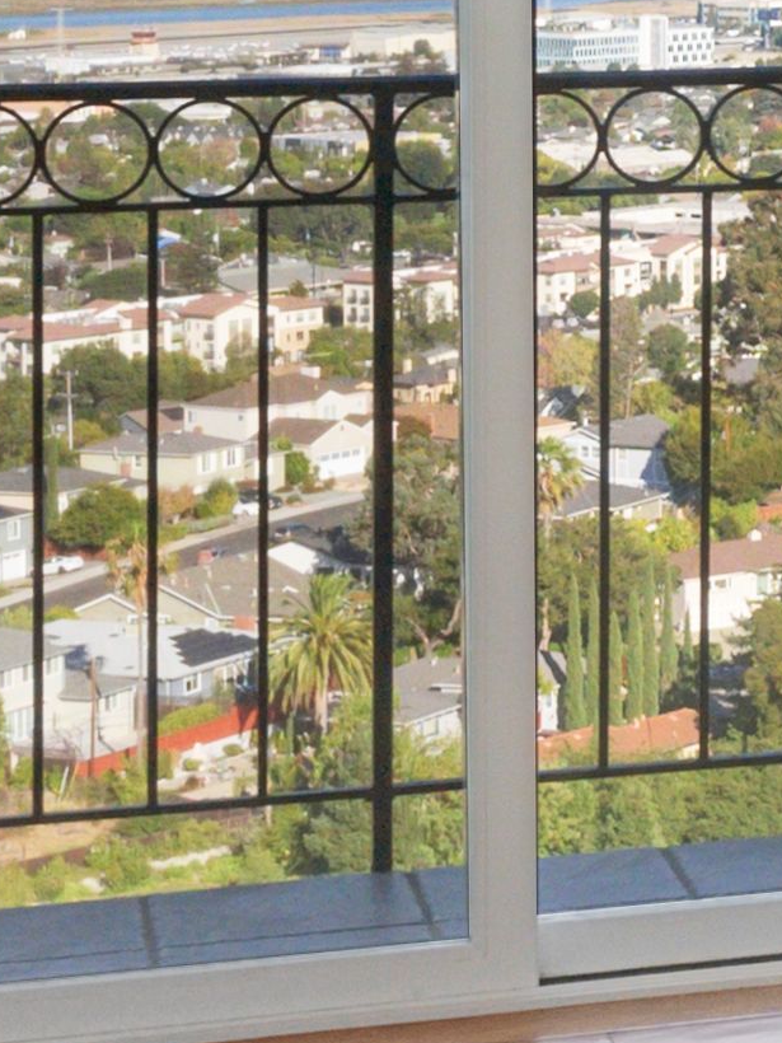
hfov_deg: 9.1
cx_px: 1977
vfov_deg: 13.5
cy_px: -98
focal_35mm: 143
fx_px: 4307
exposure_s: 1/160
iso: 400
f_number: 9
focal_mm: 21
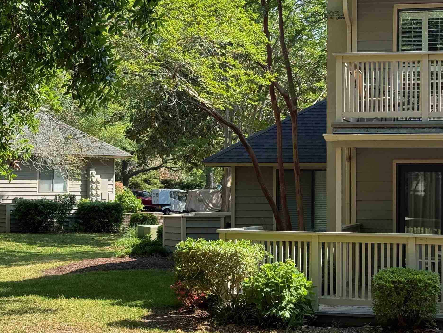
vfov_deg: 18.7
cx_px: 277
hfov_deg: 24.6
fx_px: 1011
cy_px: 170
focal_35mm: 79
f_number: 1.78
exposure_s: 1/939
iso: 64
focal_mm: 6.76
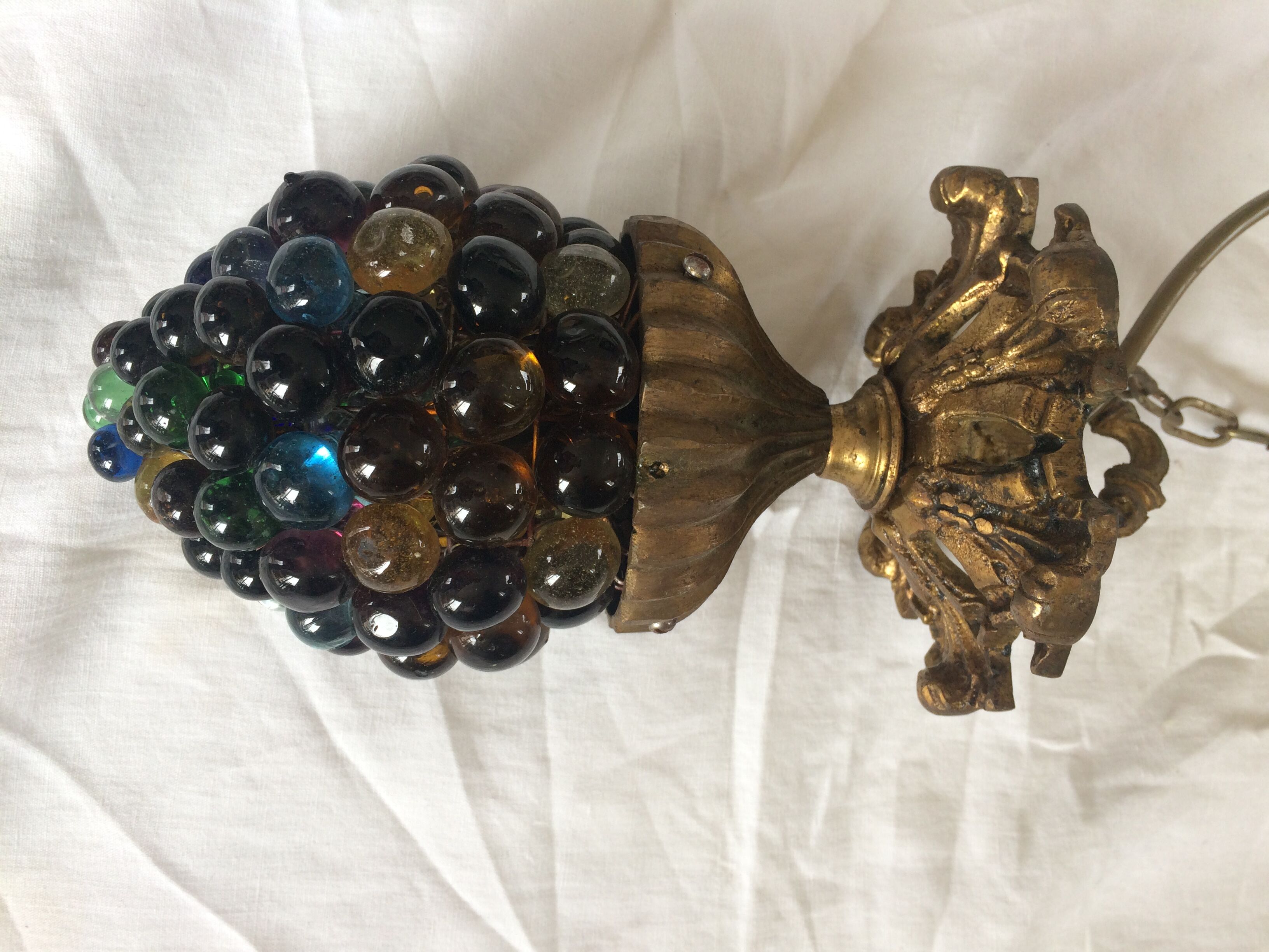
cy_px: 476
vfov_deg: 48.2
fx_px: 1063
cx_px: 634
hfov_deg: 61.7
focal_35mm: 29
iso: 64
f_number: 2.2
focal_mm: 4.15
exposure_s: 1/100
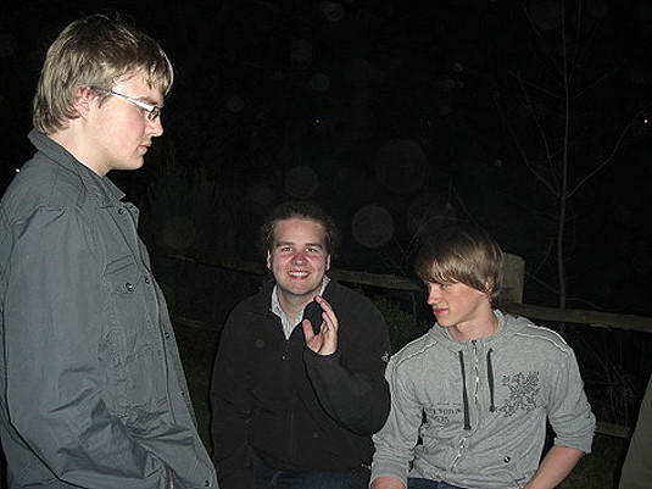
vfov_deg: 37.7
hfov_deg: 49.0
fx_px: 716
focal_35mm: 38
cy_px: 244
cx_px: 326
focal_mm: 7.9
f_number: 2.8
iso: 200
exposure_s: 1/60
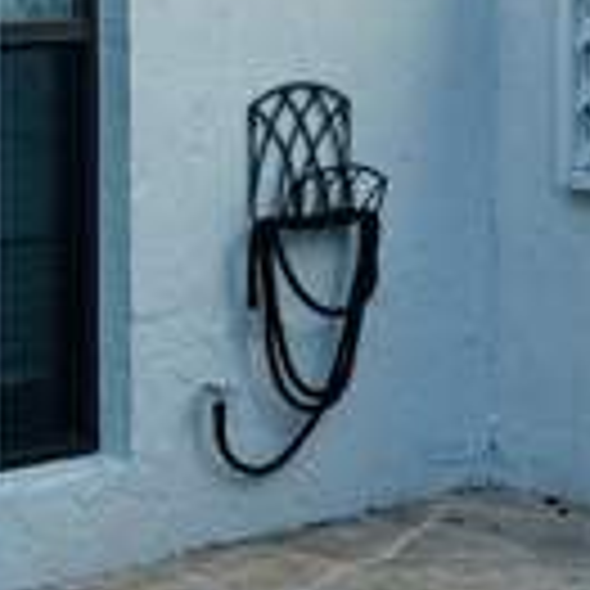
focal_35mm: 130
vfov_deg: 13.3
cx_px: -5
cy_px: 72
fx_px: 2507
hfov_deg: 13.2
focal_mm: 6.76
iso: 80
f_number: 1.78
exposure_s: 1/1366
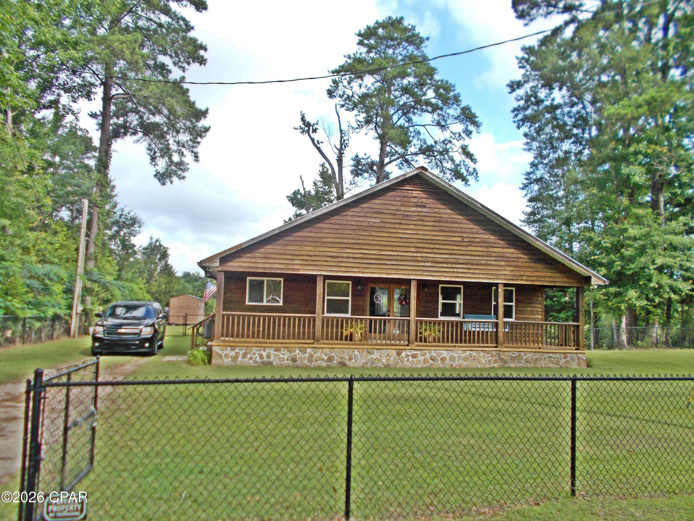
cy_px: 260
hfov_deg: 67.3
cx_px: 347
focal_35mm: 26
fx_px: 521
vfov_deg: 53.1
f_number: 3.2
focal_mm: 4.6
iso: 80
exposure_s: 1/400
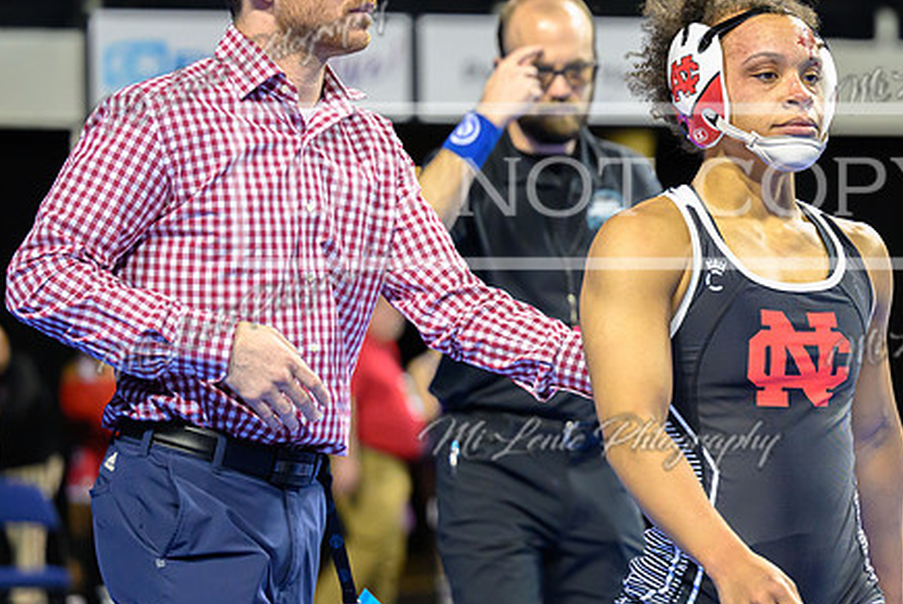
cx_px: 779
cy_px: 252
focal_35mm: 160
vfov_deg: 8.6
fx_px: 4017
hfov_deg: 12.7
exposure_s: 1/800
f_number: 2.8
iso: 4000
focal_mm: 92
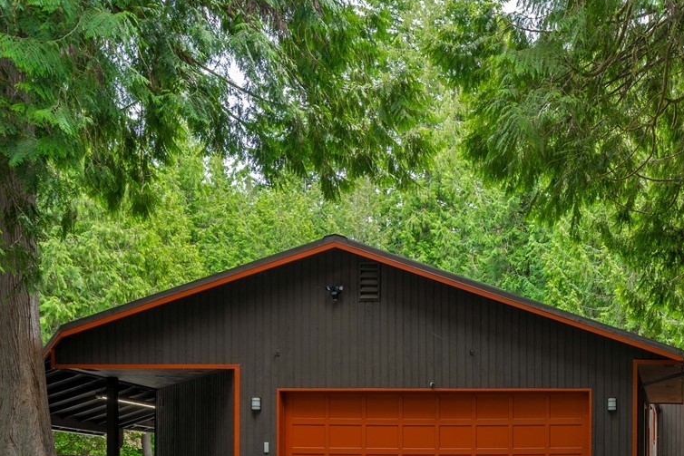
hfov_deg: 33.5
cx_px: 696
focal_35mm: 54
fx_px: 1026
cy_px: 469
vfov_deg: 23.8
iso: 160
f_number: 6.7
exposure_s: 1/30
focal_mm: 24
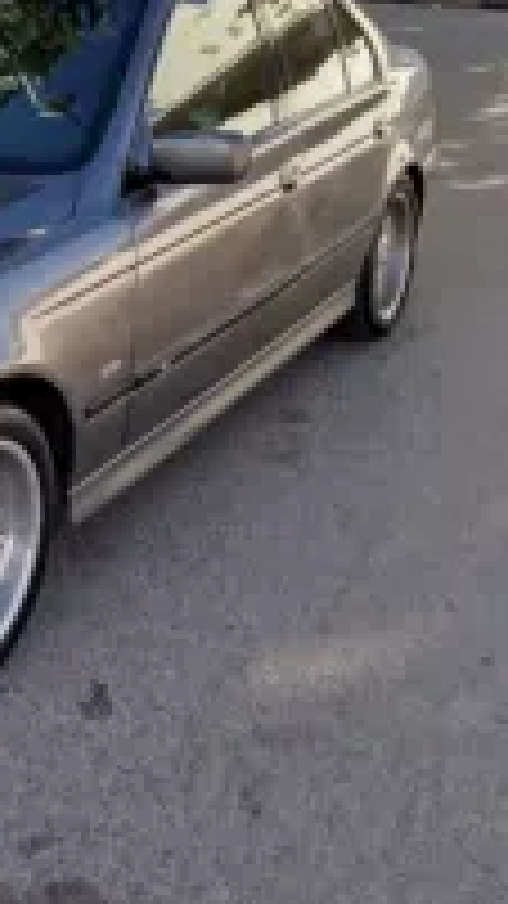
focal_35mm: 52
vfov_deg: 39.3
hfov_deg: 21.9
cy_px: 288
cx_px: -36
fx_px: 1246
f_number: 1.7
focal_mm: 5.31
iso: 50
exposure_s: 1/523
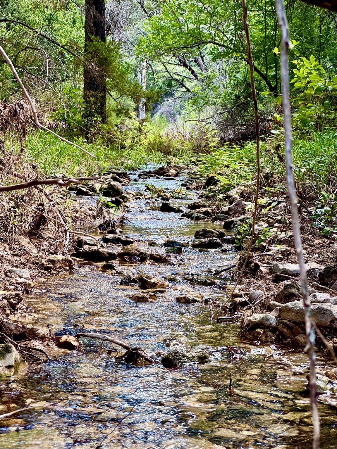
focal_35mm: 77
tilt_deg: -2.5
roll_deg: +0.7
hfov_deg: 19.1
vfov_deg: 25.3
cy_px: 224
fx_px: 999
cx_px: 168
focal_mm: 9
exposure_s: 1/99
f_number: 2.8
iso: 64
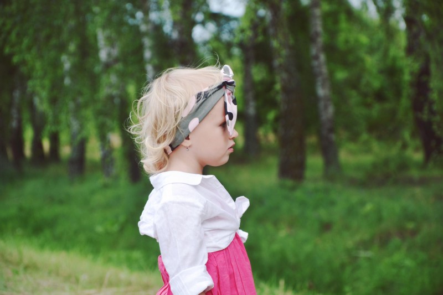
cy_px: 148
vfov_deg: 8.7
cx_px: 222
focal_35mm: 158
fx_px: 1938
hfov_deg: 13.0
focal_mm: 105
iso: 125
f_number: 5.6
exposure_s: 1/125
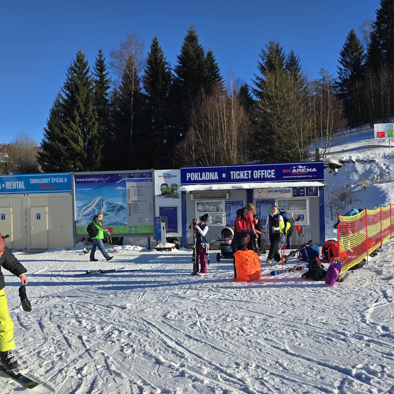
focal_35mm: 30
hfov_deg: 54.0
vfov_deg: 54.0
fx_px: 386
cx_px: 190
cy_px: 205
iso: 12
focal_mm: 6.3
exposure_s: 1/885
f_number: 1.7
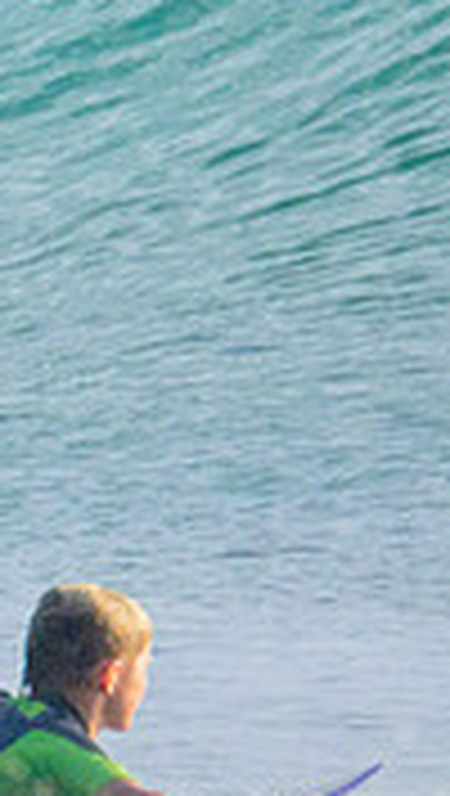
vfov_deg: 0.6
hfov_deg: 0.3
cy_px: -210
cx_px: -1063
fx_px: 79474
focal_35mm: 3759
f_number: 13
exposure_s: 1/2000
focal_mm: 800
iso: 2200
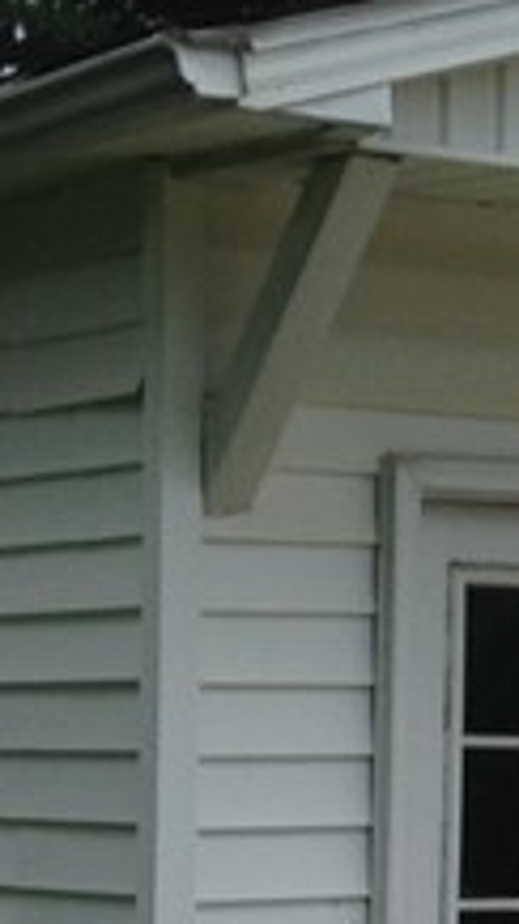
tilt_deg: +0.6
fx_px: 4161
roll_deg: -1.9
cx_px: 1191
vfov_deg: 12.6
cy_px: 856
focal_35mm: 170
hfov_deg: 6.8
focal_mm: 4.12
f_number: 2.4
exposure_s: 1/2169
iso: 50
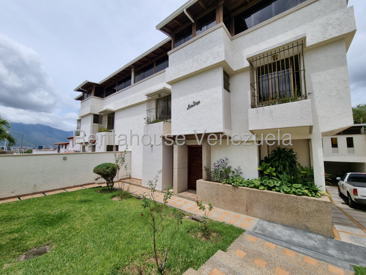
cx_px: 183
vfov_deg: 89.9
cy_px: 138
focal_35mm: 13
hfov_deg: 106.2
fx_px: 137
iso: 50
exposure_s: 1/2656
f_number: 2.2
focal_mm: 2.2
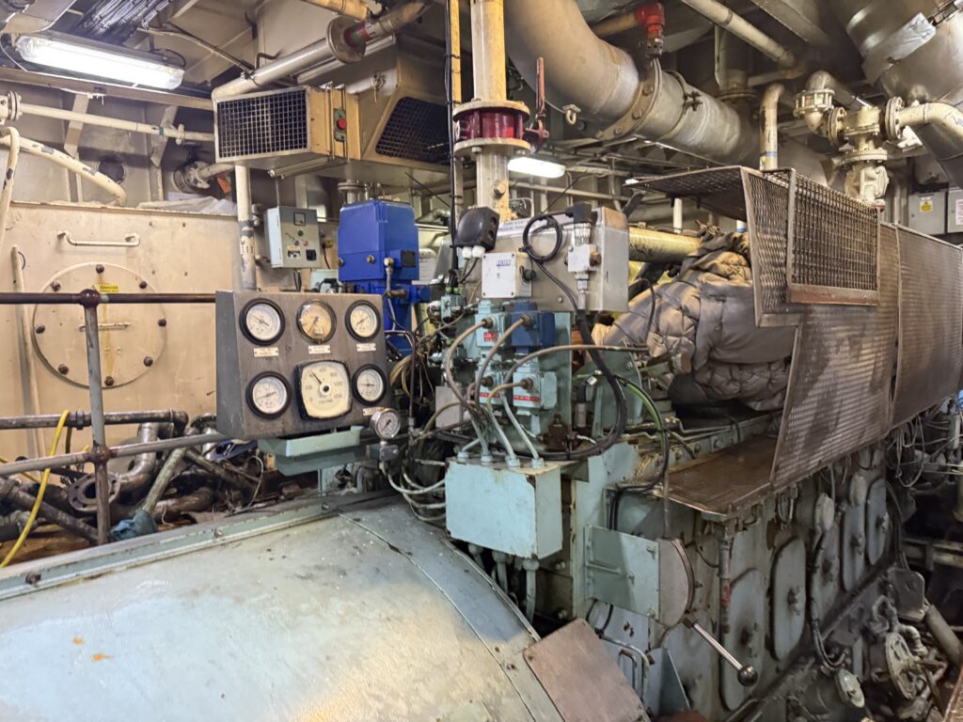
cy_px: 361
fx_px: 668
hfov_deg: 71.6
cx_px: 482
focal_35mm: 24
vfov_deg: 56.8
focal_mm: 6.76
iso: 640
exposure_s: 1/60
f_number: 1.78
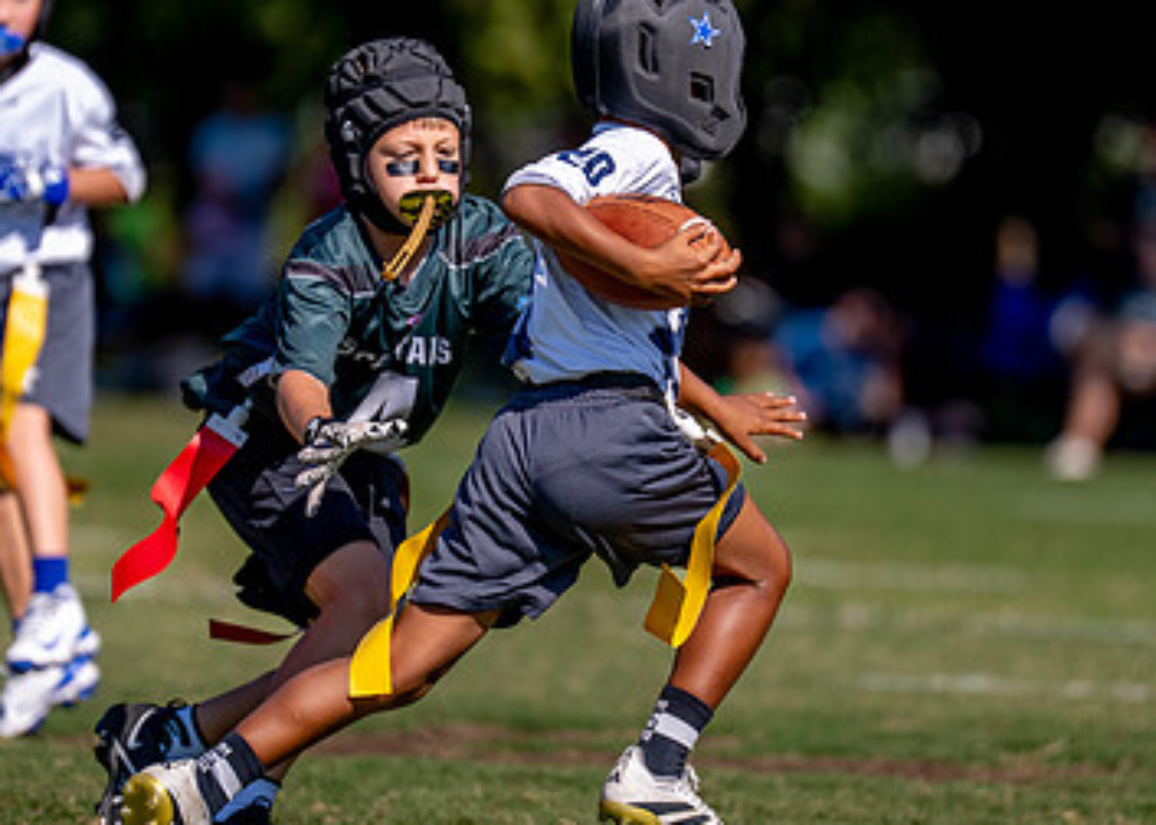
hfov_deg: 4.5
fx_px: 14574
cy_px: 370
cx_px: 543
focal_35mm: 444
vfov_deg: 3.2
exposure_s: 1/5000
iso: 250
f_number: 2.8
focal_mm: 200
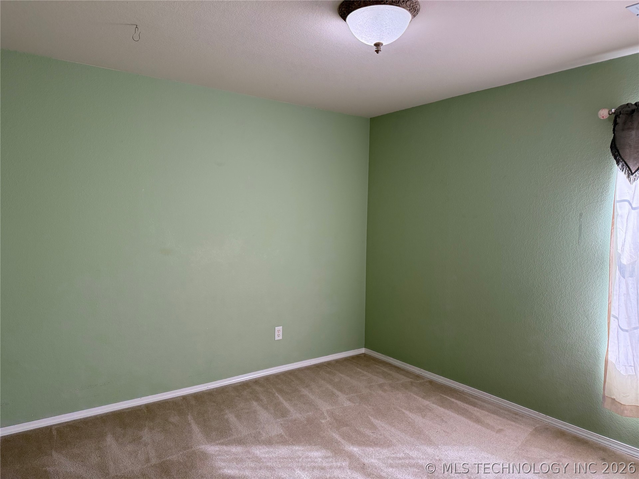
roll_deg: -0.8
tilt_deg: -2.2
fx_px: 443
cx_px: 320
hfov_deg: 71.6
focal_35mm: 24
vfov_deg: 56.8
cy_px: 240
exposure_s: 1/240
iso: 160
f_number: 1.78
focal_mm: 6.76
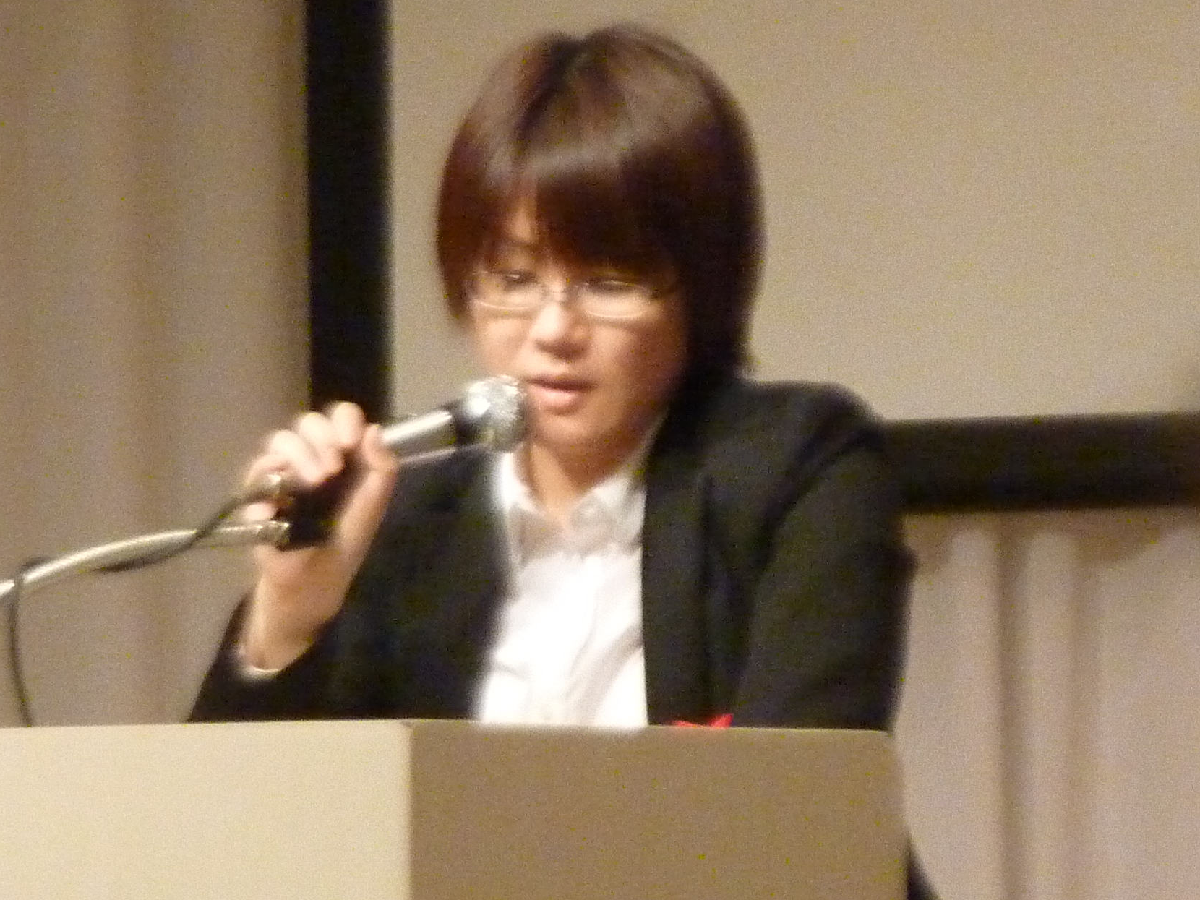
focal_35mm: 660
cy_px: 403
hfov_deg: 3.0
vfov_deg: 2.3
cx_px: 605
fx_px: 22880
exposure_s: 1/60
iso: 800
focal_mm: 49.2
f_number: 4.9
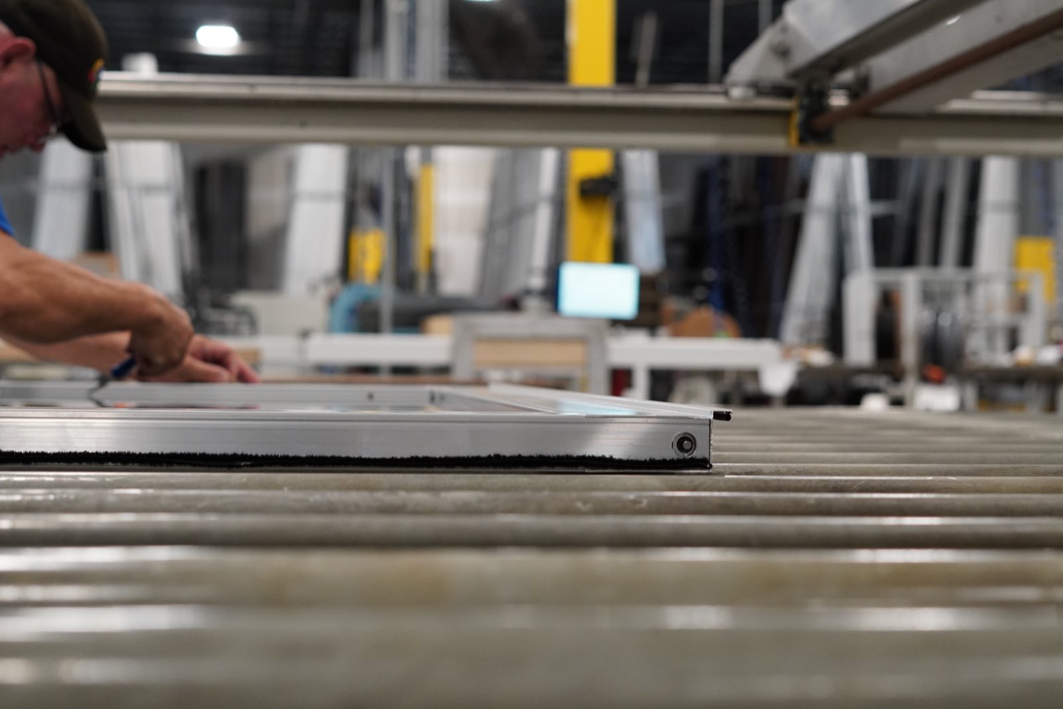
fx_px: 2214
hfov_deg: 27.0
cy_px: 354
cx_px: 532
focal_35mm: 75
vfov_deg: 18.2
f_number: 3.5
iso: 1600
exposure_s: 1/160
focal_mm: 50
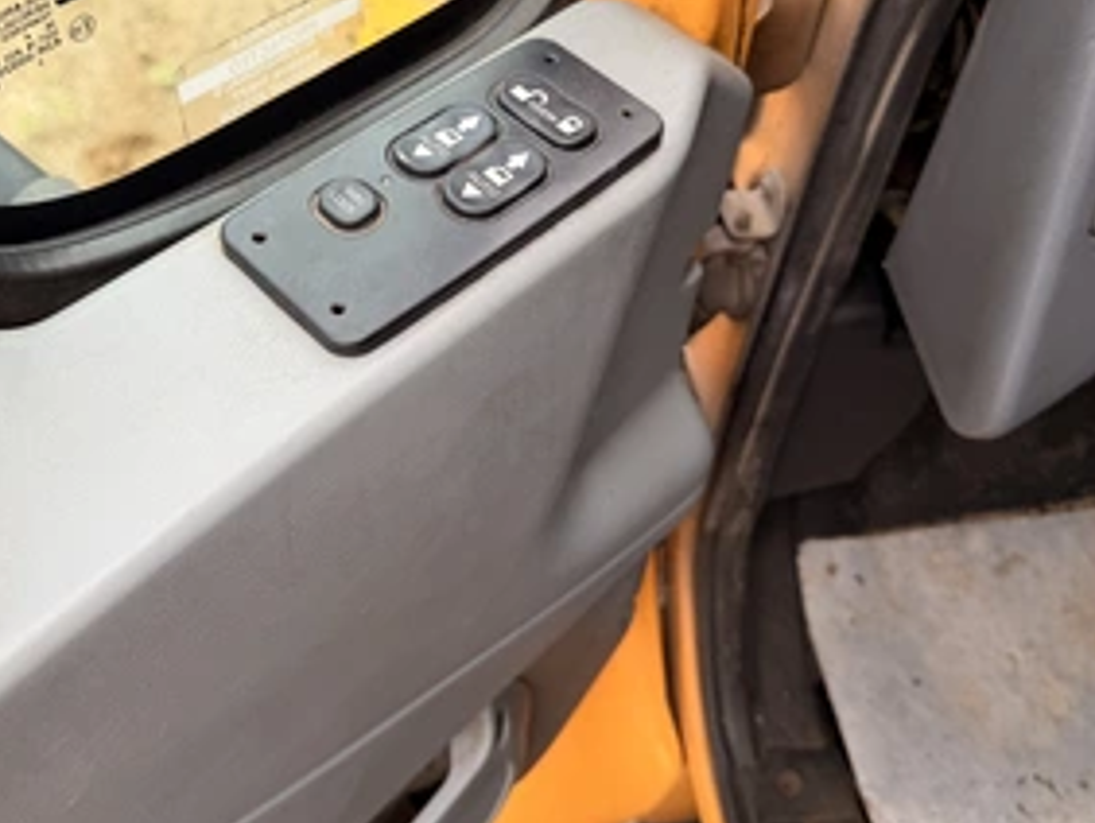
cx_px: 462
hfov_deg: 53.7
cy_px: 326
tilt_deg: -54.2
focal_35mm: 34
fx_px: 1076
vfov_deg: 41.6
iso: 80
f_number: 1.78
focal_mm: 6.76
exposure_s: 1/497
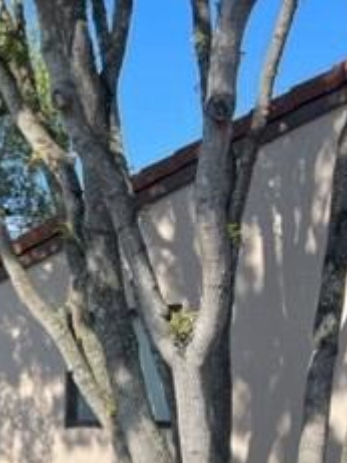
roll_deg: +1.1
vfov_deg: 24.2
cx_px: -118
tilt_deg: -10.3
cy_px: 575
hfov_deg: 18.8
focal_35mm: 72
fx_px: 963
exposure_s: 1/1647
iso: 50
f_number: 1.6
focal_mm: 5.1
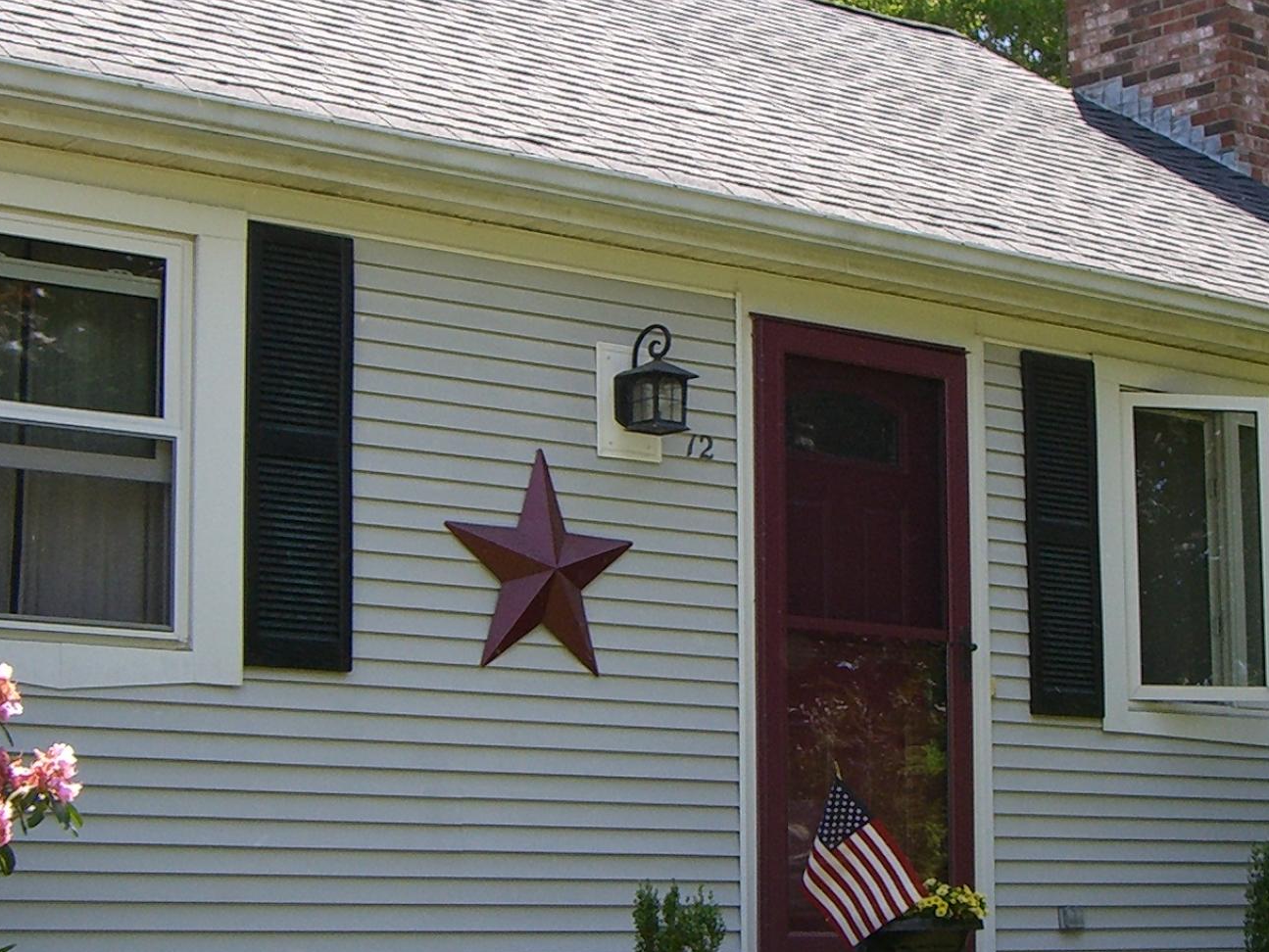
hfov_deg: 22.2
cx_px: 852
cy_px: 537
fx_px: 3227
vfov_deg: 16.8
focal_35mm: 88
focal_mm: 6.2
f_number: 4.3
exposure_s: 1/200
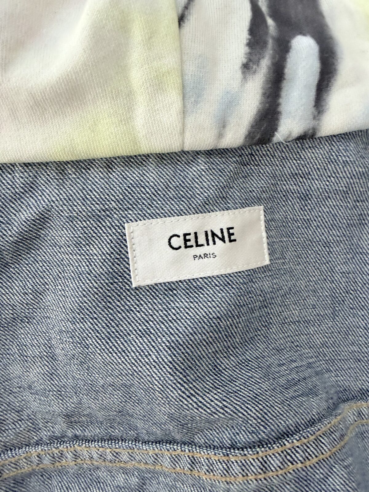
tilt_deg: -74.9
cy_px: 246
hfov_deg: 56.8
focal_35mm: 24
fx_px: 341
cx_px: 184
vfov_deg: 71.6
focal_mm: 2.22
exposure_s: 1/50
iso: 320
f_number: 2.2
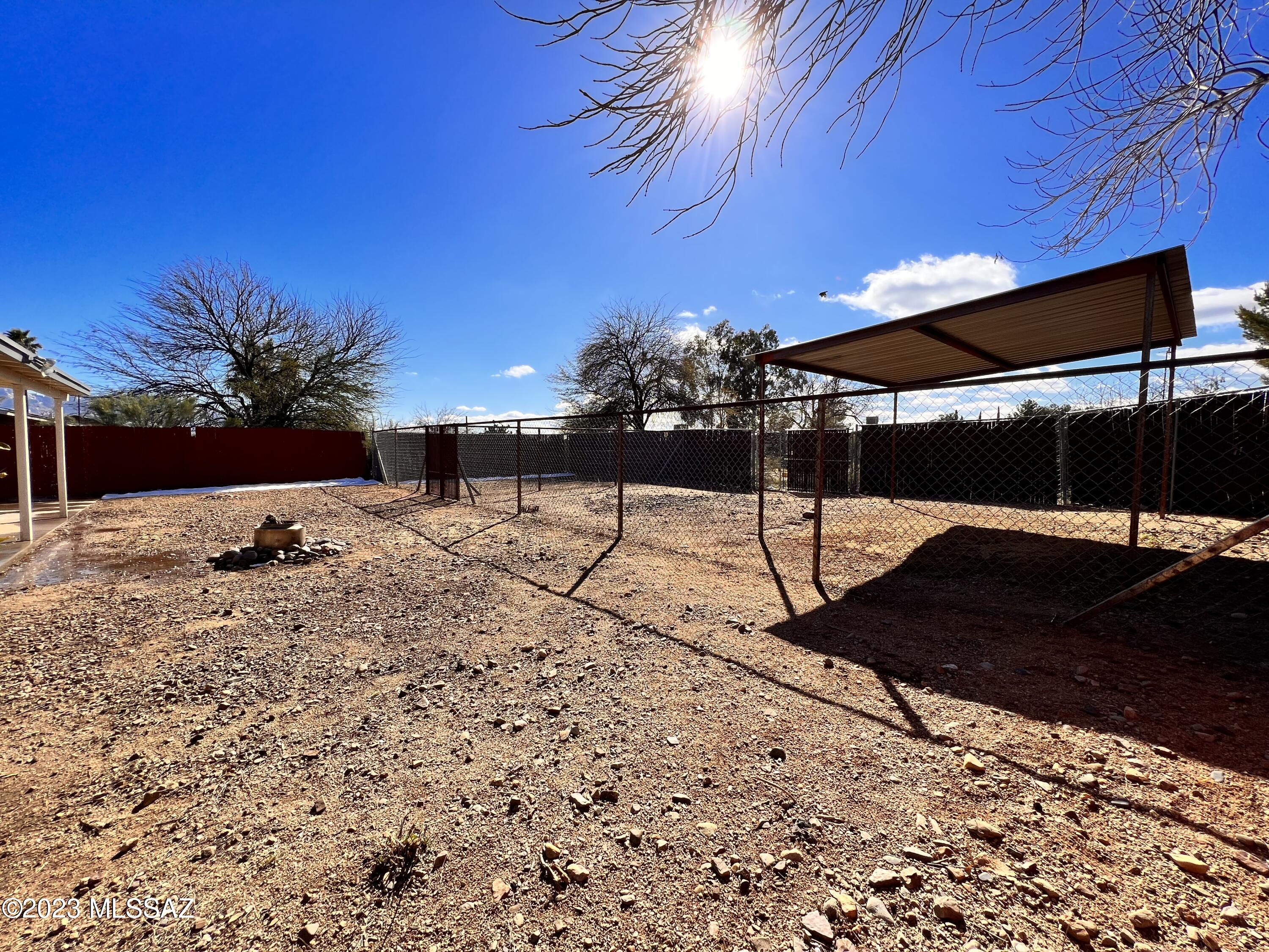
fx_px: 477
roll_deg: +0.3
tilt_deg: -3.3
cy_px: 476
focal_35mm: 13
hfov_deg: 106.2
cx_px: 634
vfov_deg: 89.9
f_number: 1.8
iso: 32
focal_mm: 1.57
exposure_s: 1/1754
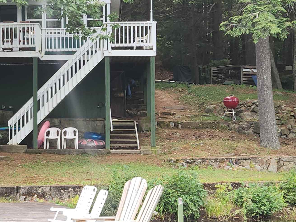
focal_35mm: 54
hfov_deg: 33.8
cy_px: 102
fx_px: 462
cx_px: 36
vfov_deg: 27.0
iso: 20
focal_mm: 5.4
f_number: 1.8
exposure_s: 1/202
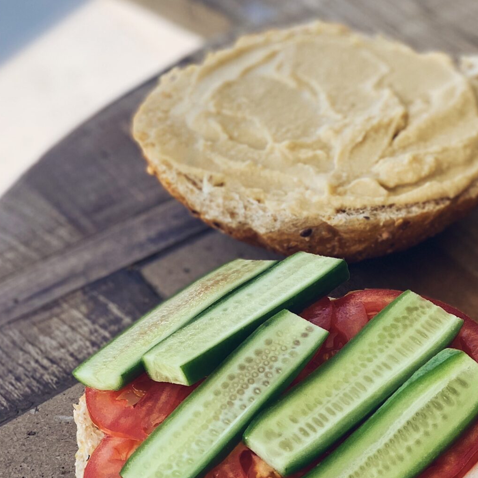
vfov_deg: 15.2
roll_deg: +1.4
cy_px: 262
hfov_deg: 14.6
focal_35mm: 115
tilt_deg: -37.1
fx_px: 1797
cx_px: 592
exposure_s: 1/122
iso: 16
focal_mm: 6
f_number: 2.4
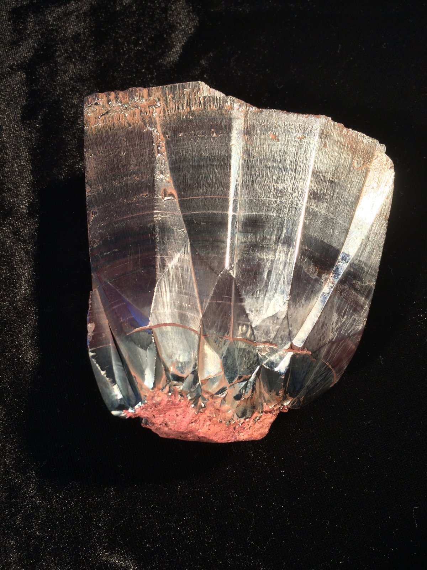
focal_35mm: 29
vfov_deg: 61.7
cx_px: 214
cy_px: 285
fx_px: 477
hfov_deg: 48.2
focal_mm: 4.15
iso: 50
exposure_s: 1/30
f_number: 2.2
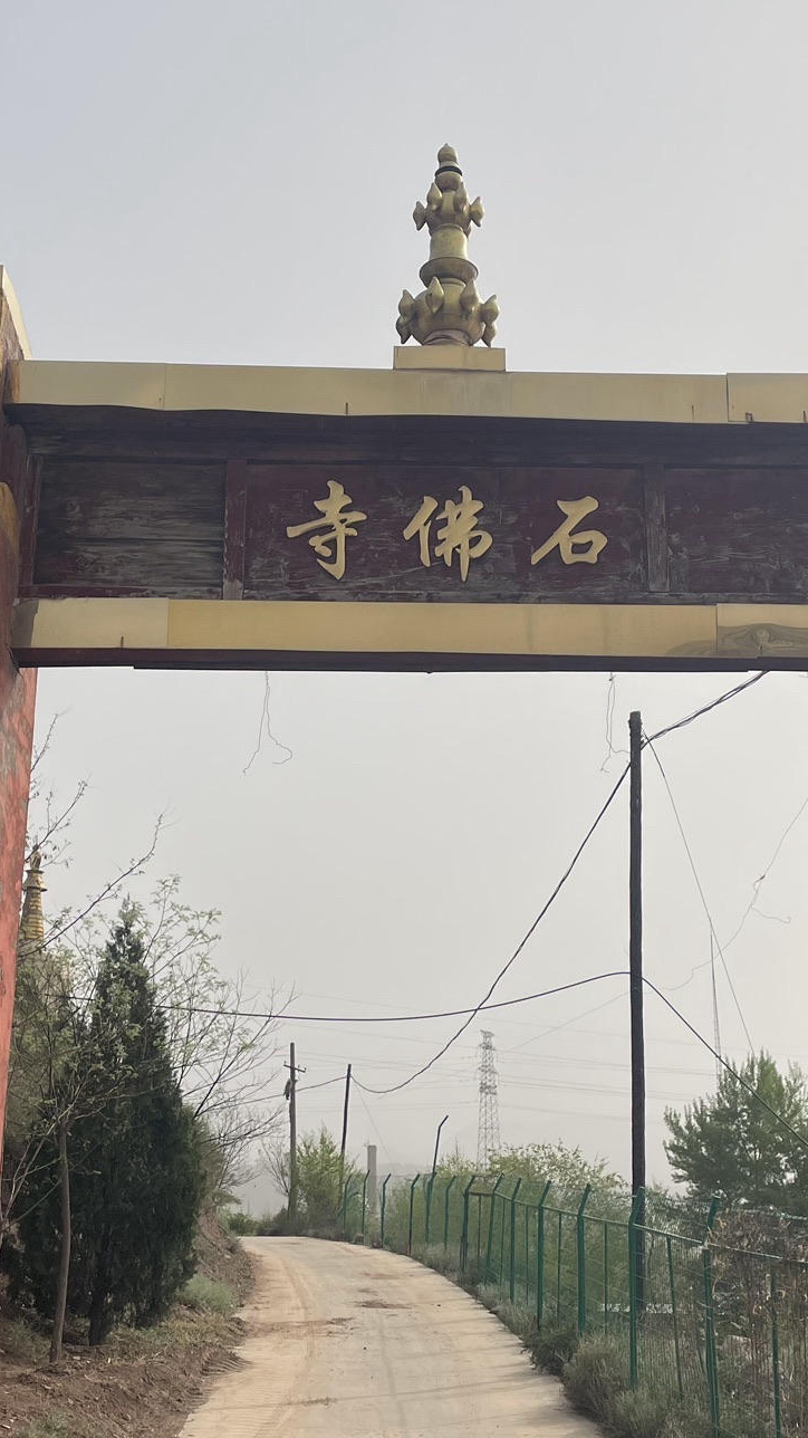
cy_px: 802
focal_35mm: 44
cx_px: 406
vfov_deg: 46.3
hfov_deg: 27.1
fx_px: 1677
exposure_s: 1/6494
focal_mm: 4.2
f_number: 1.6
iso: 32
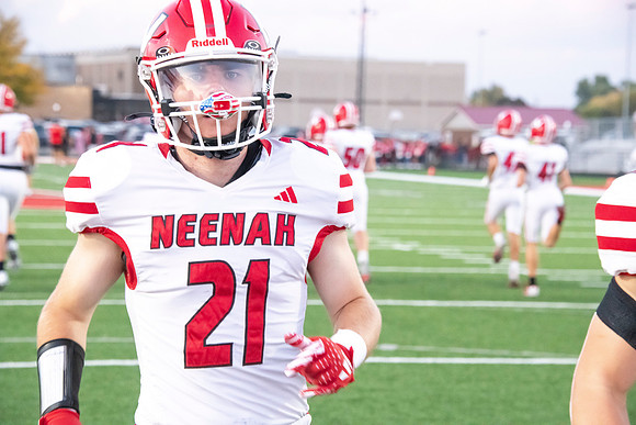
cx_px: 318
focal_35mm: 116
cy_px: 212
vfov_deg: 11.8
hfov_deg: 17.6
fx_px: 2050
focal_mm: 116
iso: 10000
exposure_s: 1/500
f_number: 7.1
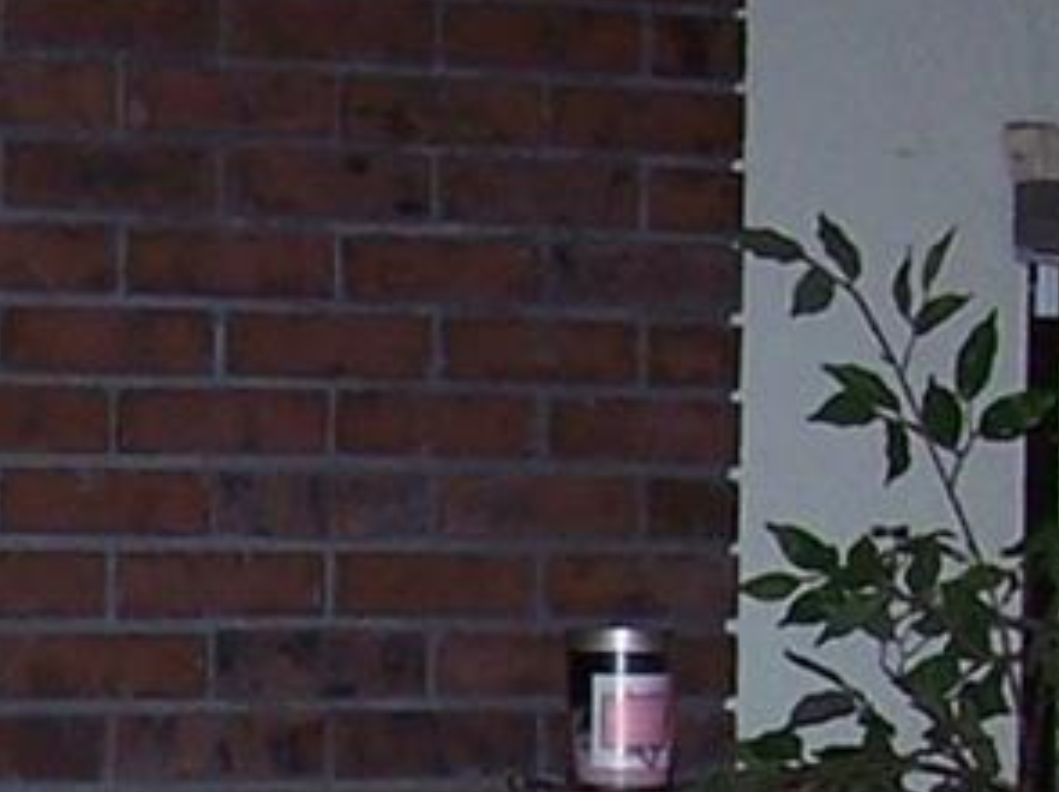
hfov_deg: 10.0
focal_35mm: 194
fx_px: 5930
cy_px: 1346
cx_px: -364
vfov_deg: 7.5
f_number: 2.8
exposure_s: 1/60
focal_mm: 6.3
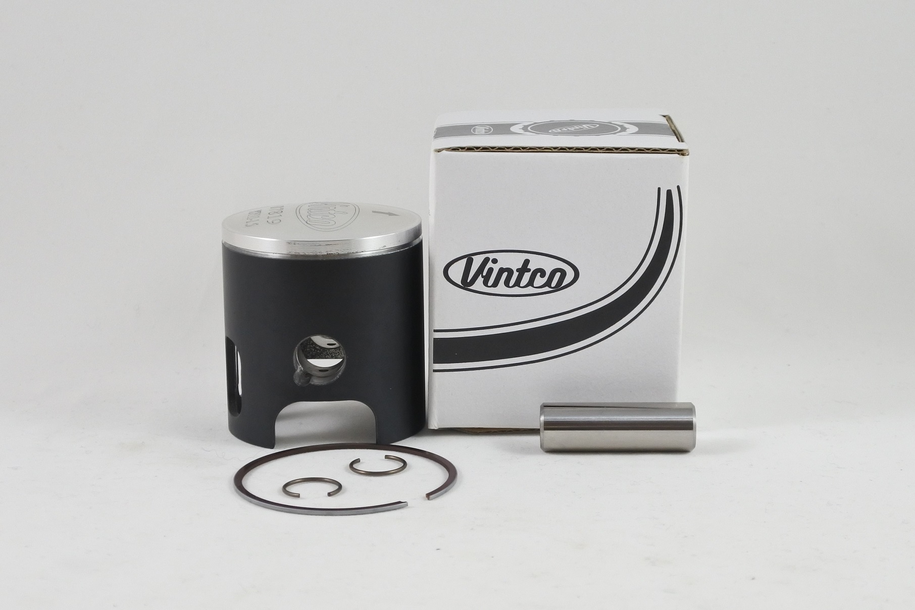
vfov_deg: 28.1
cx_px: 458
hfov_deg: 41.1
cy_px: 305
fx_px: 1220
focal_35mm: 48
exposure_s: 1/125
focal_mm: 18
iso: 400
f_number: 4.5
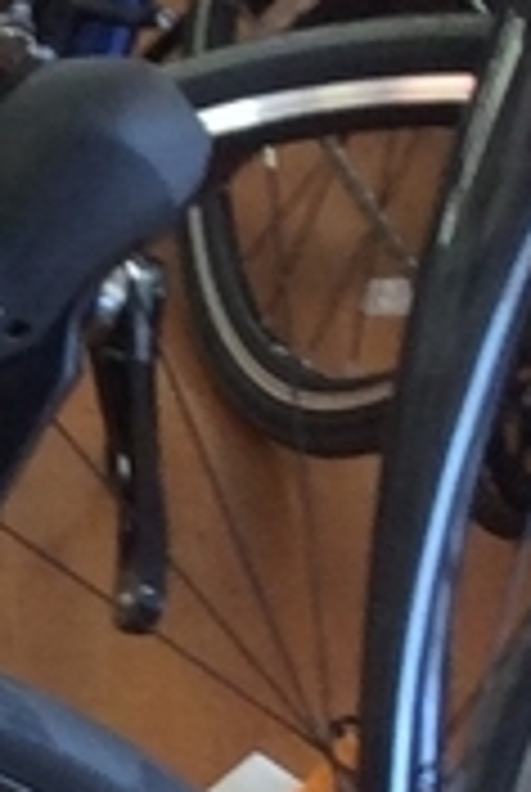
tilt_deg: -37.2
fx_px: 4980
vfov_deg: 8.9
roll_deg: +1.6
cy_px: 1071
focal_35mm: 226
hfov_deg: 5.1
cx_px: -2002
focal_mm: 3.3
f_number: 2.4
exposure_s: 1/24
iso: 50
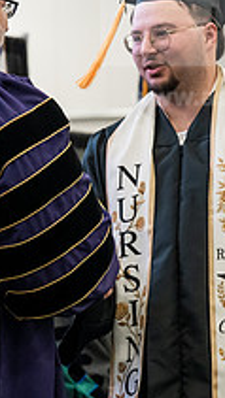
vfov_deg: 8.7
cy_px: 137
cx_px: 43
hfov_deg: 4.9
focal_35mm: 248
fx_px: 2625
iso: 4000
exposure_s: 1/200
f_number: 4.5
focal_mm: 86
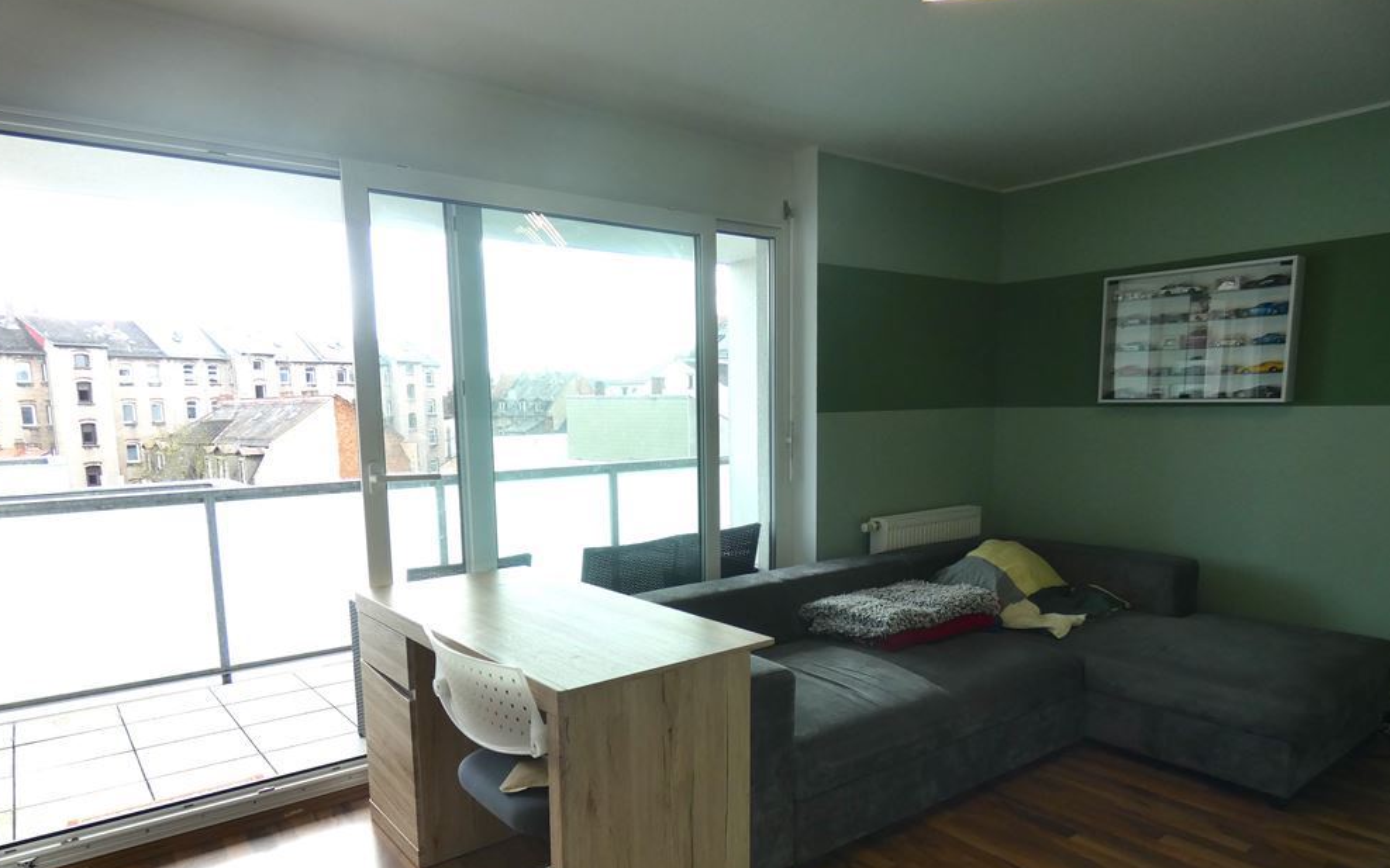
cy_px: 522
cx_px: 701
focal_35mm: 22
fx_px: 833
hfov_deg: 79.6
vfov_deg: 54.7
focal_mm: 3.6
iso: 80
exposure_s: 1/200
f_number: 2.8
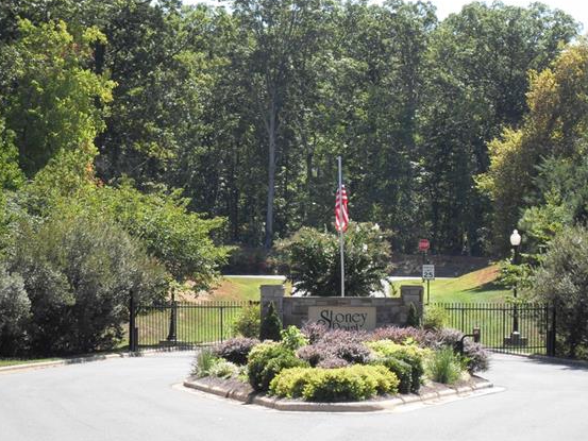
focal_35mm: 118
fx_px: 2005
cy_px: 222
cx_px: 317
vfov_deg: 12.6
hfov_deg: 16.7
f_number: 5.2
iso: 100
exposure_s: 1/180
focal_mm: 18.1
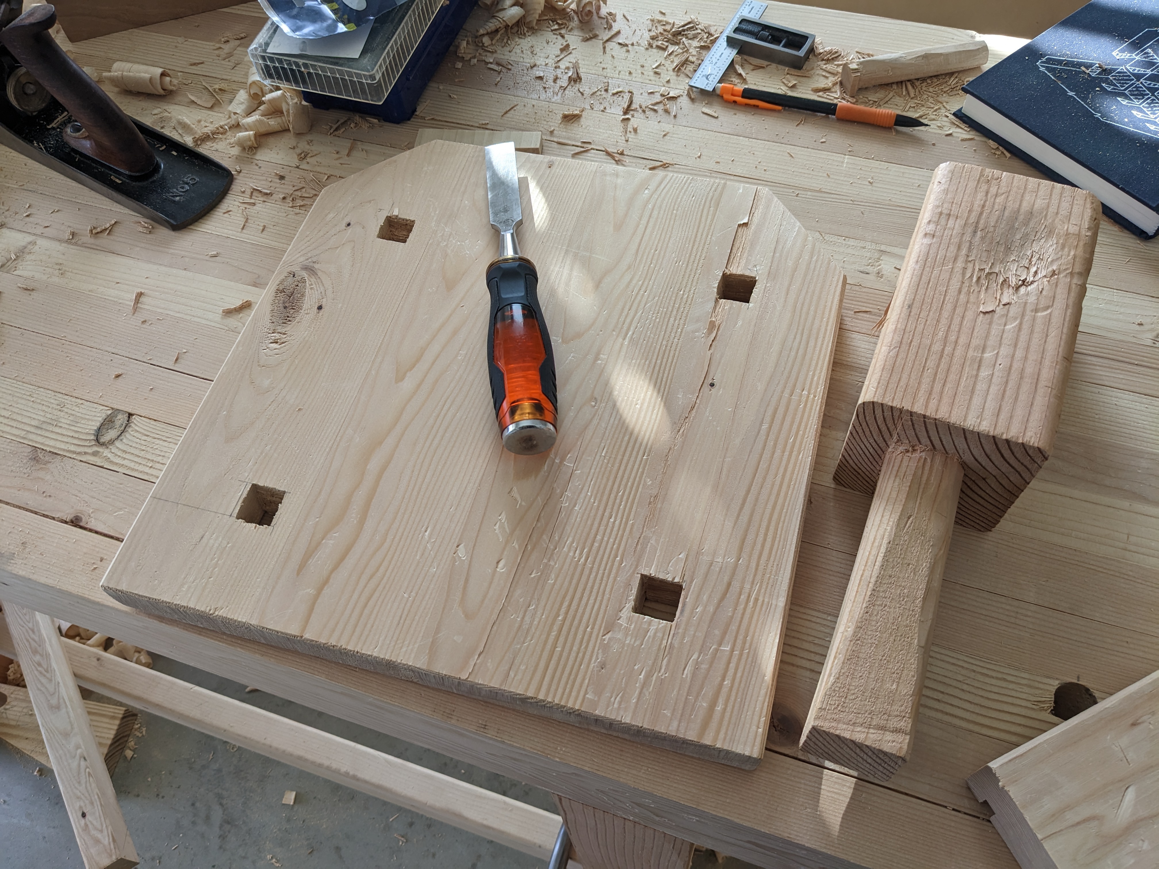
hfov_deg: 65.3
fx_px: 904
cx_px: 580
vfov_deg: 51.4
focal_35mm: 27
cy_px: 434
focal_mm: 4.38
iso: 53
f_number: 1.73
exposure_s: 1/149
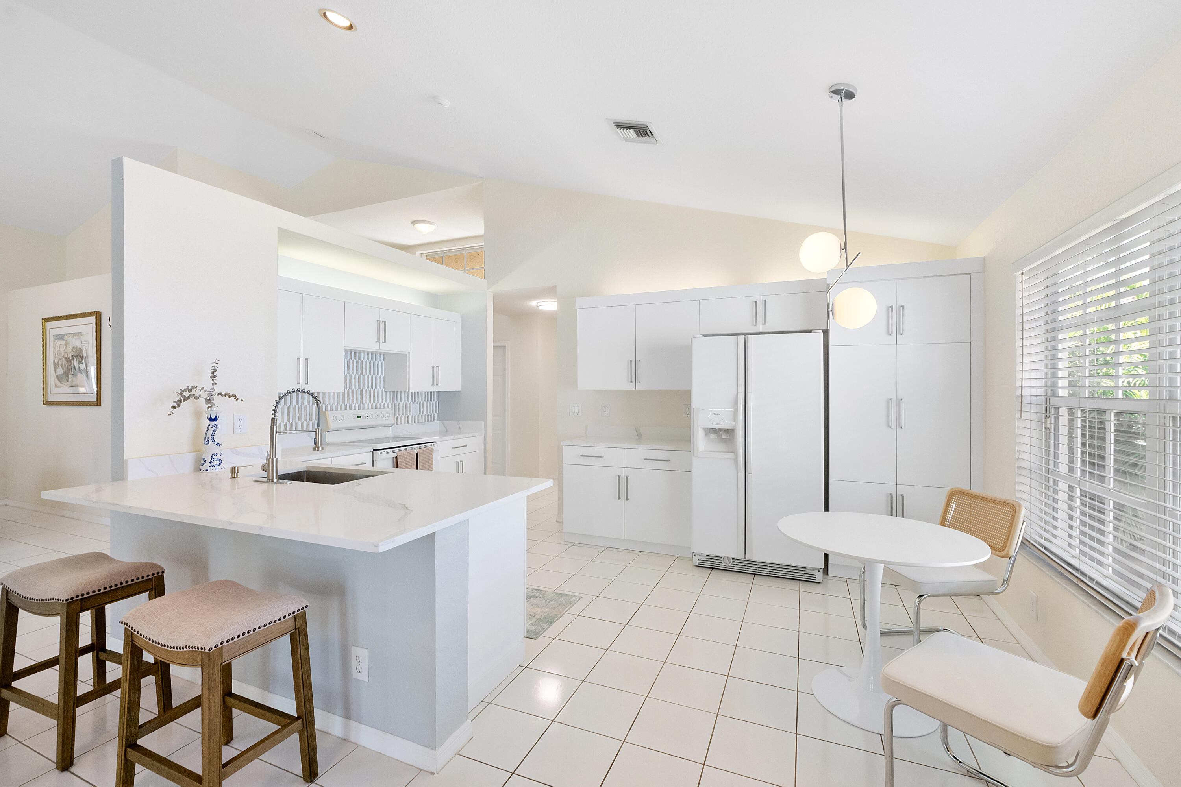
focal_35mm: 15
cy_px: 394
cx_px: 590
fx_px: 492
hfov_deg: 100.4
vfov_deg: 77.3
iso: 800
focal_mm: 10
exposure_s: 1/100
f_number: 8
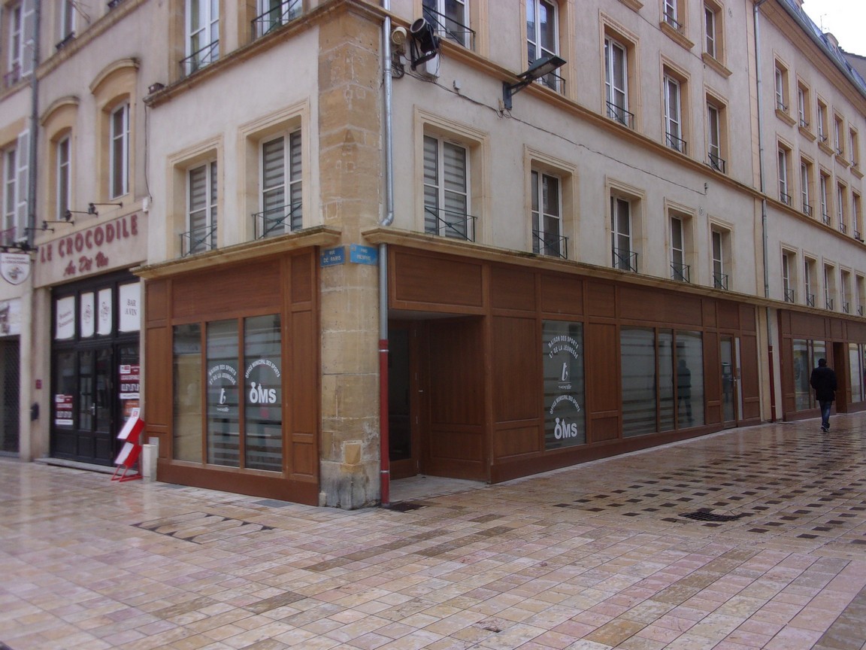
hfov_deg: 63.4
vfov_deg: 49.7
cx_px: 433
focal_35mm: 28
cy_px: 325
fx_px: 700
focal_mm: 5.1
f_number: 3.9
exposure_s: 1/150
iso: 80
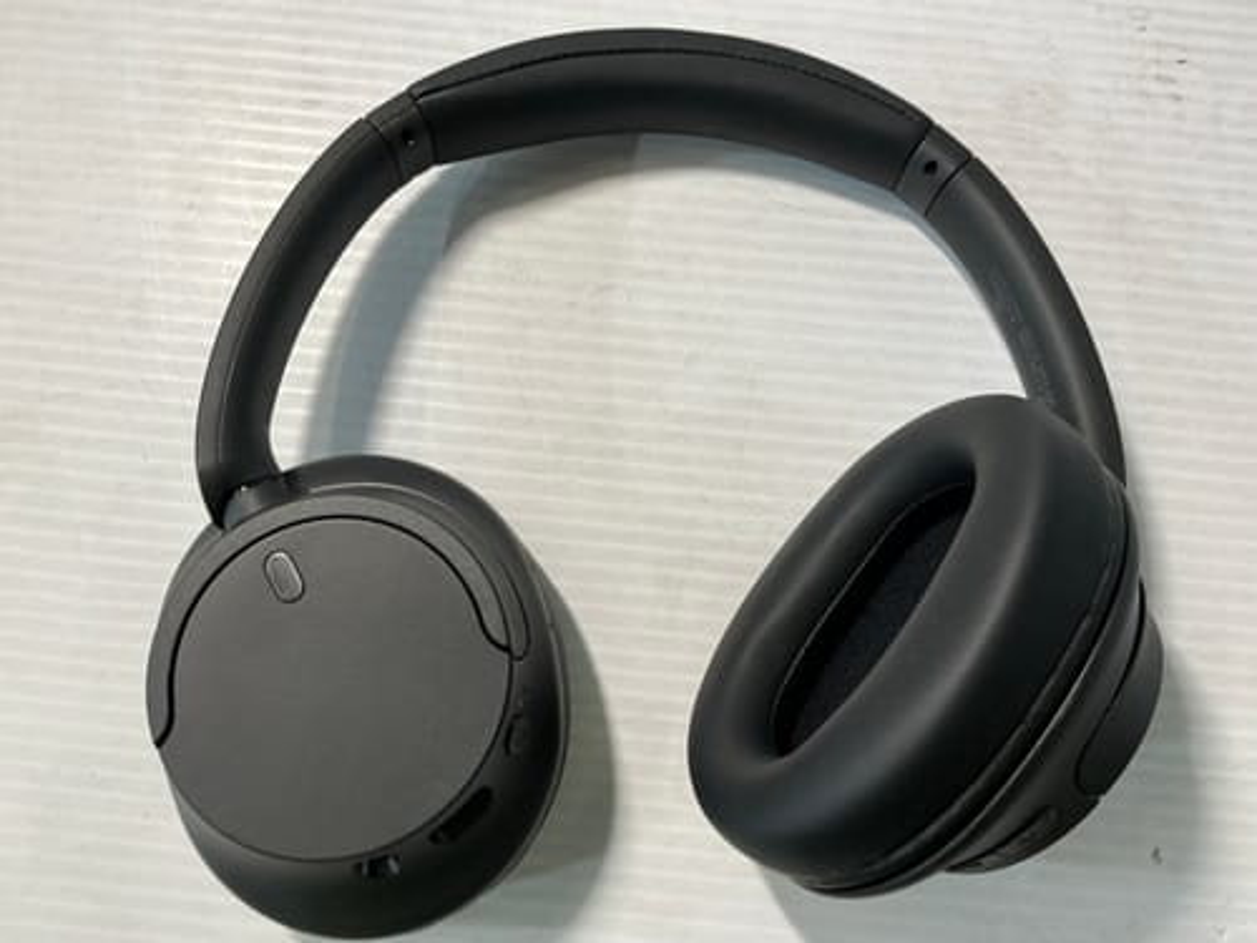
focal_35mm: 28
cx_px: 628
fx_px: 1017
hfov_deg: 63.4
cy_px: 472
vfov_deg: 49.7
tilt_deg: -81.7
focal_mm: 3
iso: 32
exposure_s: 1/50
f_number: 1.8
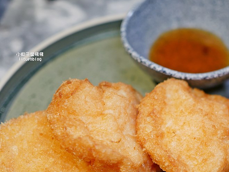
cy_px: 129
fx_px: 503
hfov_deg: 25.4
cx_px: 168
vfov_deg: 19.3
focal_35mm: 76
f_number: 1.8
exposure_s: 1/125
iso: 200
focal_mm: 25
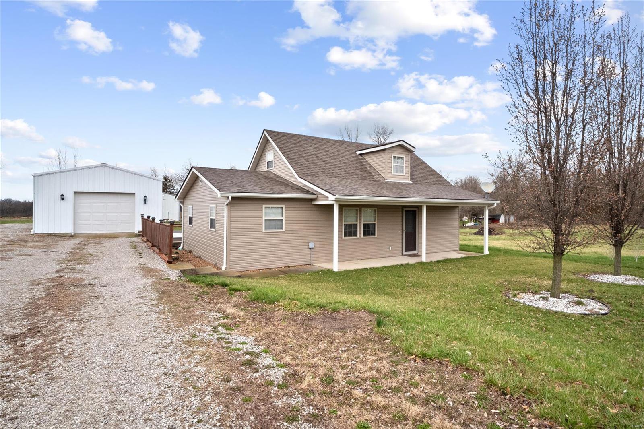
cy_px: 214
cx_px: 322
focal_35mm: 18
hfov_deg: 90.0
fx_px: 322
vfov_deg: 67.4
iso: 400
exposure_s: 1/100
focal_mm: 9
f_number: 10
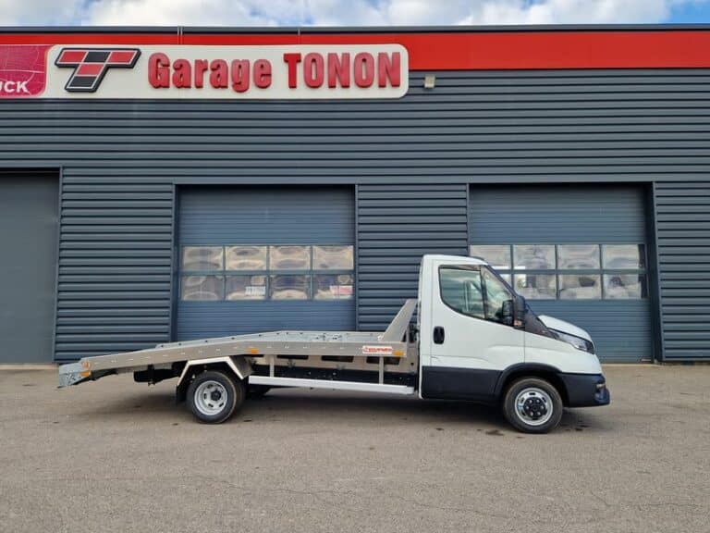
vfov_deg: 58.9
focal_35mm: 23
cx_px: 355
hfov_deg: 73.9
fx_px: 472
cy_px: 266
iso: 50
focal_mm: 5.4
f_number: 1.8
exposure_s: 1/379
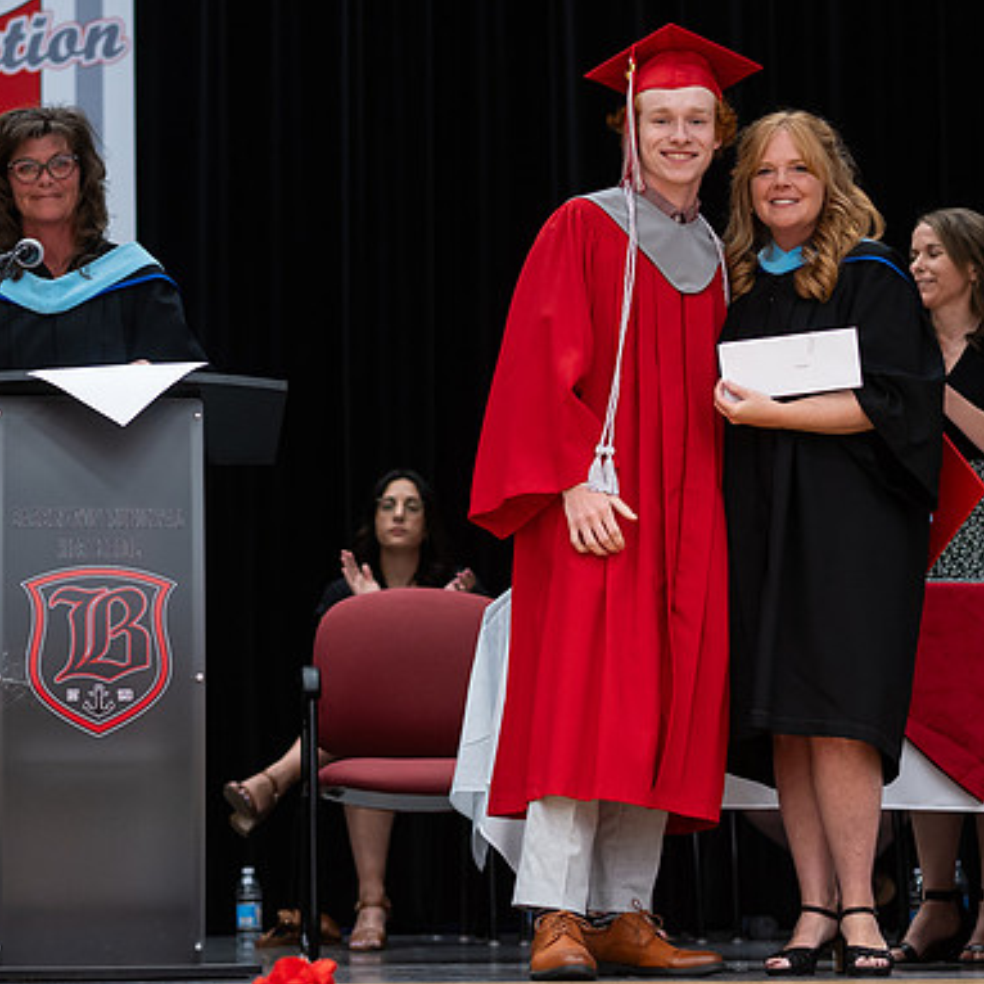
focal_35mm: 146
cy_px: 478
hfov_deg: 12.0
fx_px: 4695
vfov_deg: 12.0
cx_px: 583
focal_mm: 85
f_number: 2.8
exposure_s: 1/200
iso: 1000
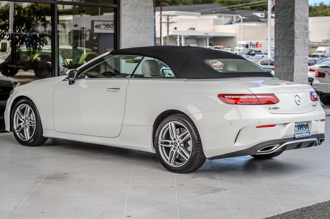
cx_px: 176
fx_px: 732
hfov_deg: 25.4
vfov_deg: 17.1
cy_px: 103
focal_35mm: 80
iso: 400
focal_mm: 70
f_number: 4
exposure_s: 1/2500
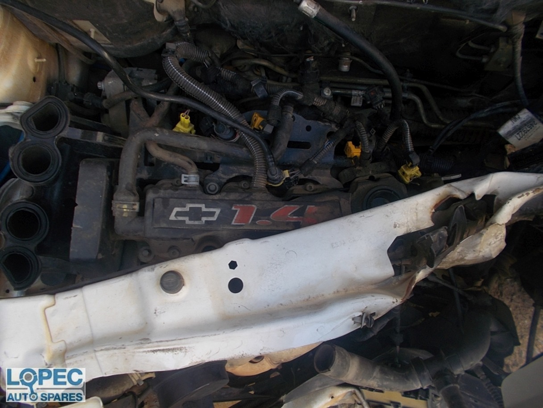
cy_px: 204
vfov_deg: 53.1
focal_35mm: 26
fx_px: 408
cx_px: 272
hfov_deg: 67.3
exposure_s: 1/100
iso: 80
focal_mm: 4.6
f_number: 3.2
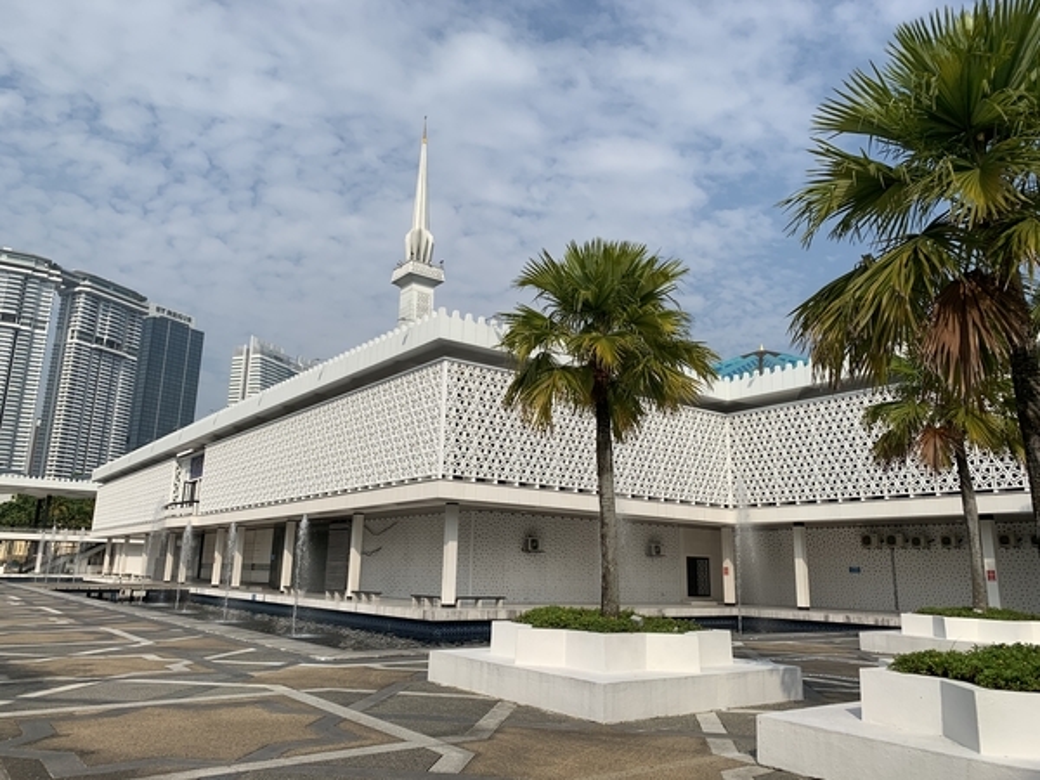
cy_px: 390
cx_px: 520
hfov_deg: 67.3
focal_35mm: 26
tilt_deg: +13.9
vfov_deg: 53.1
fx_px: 781
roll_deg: -1.0
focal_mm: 4.25
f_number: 1.8
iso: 25
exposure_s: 1/4274
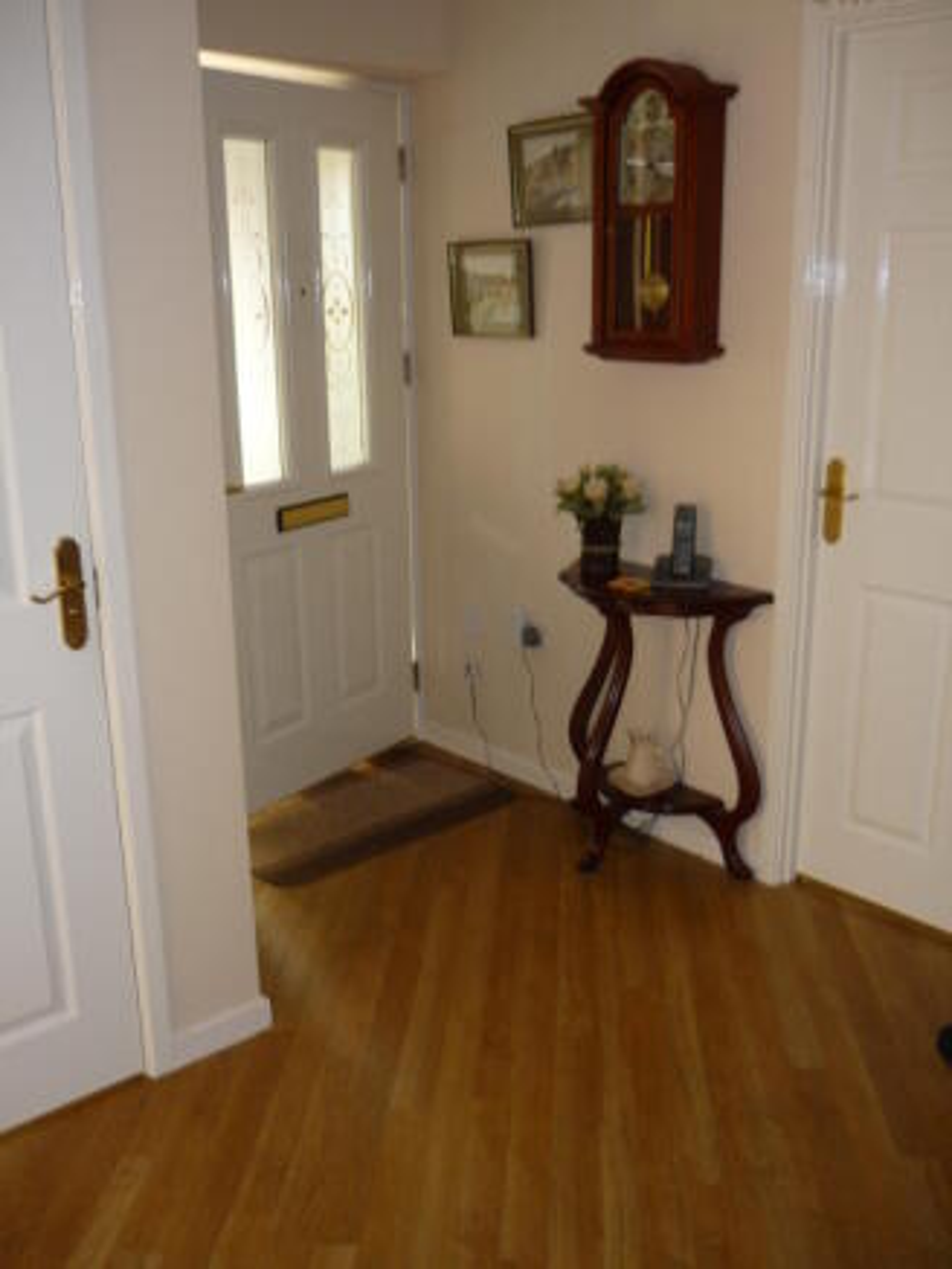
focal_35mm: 33
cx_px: 476
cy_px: 634
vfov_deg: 55.3
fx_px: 1209
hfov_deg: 43.0
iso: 100
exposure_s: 1/30
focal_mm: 5.5
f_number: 2.8
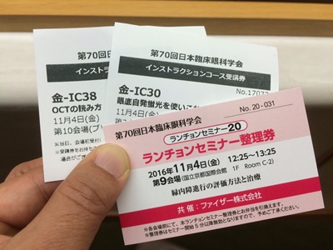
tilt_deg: -62.9
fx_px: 279
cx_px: 166
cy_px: 125
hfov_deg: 61.7
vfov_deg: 48.2
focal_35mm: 29
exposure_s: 1/30
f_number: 2.2
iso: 50
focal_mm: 4.15
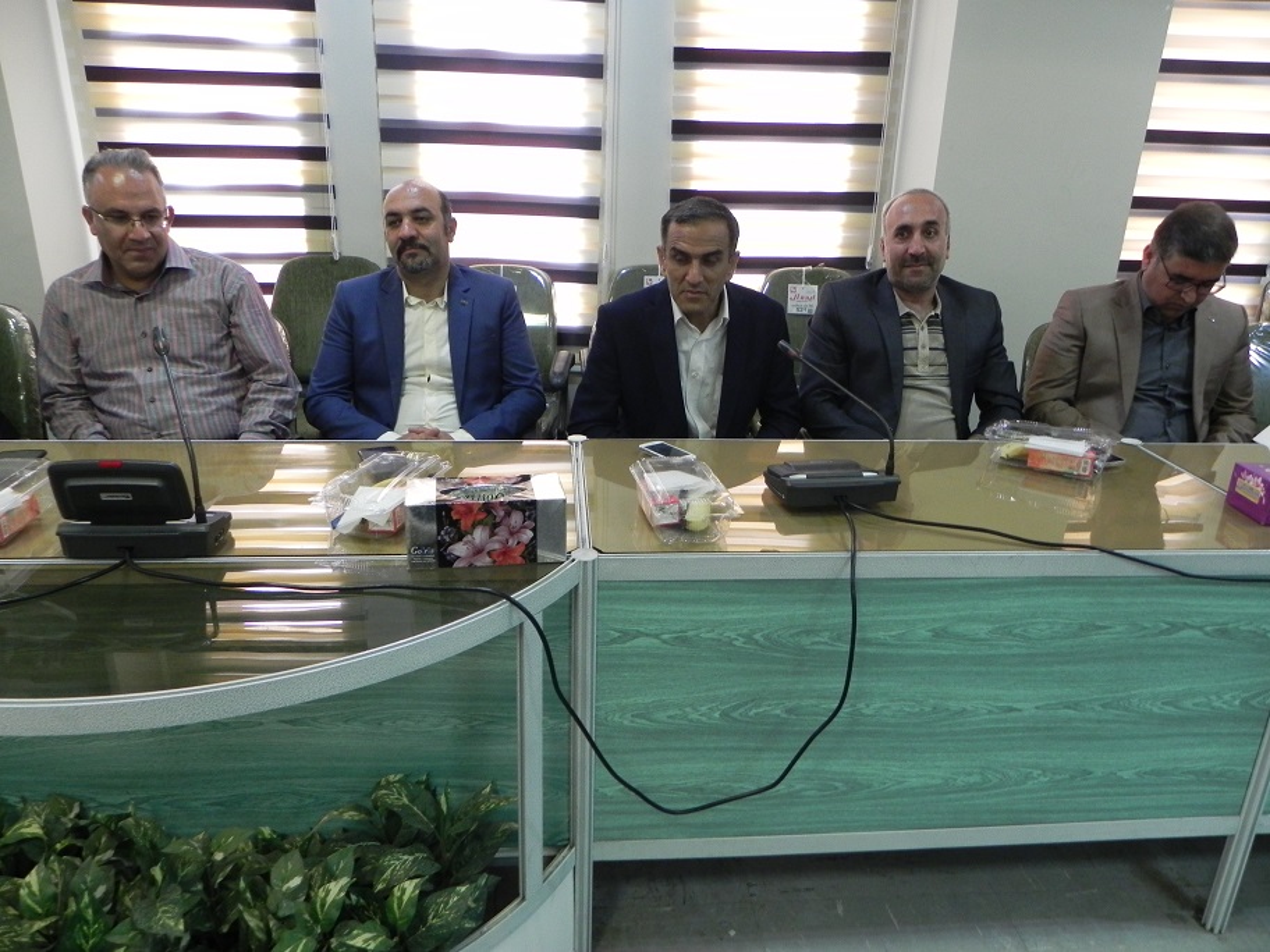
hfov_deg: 67.3
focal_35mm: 26
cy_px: 476
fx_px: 954
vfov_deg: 53.1
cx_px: 635
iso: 339
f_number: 2.8
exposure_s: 1/30
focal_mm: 4.6
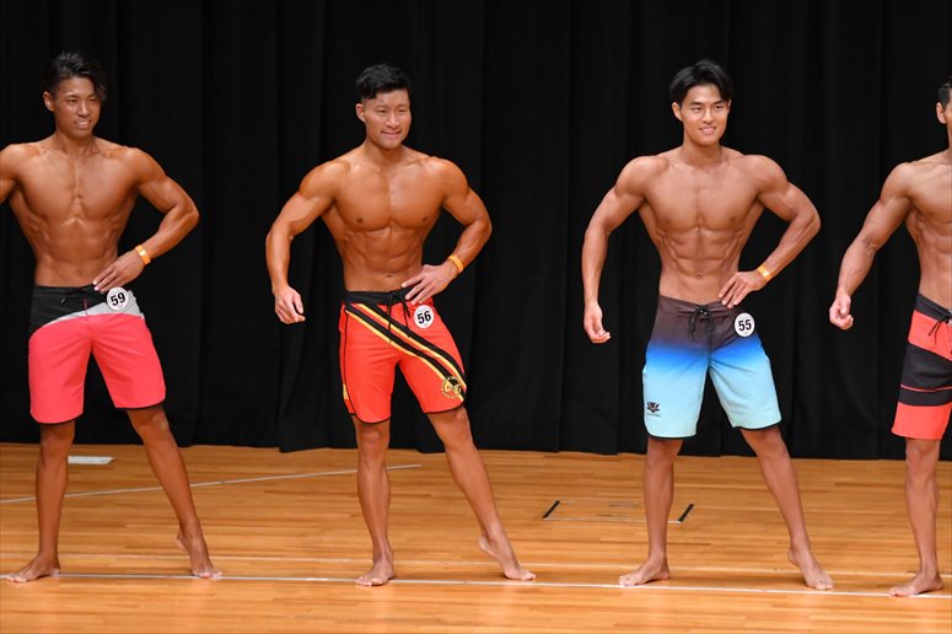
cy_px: 317
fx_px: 7137
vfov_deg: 5.1
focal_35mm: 270
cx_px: 476
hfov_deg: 7.6
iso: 4000
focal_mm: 180
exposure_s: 1/400
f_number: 5.6
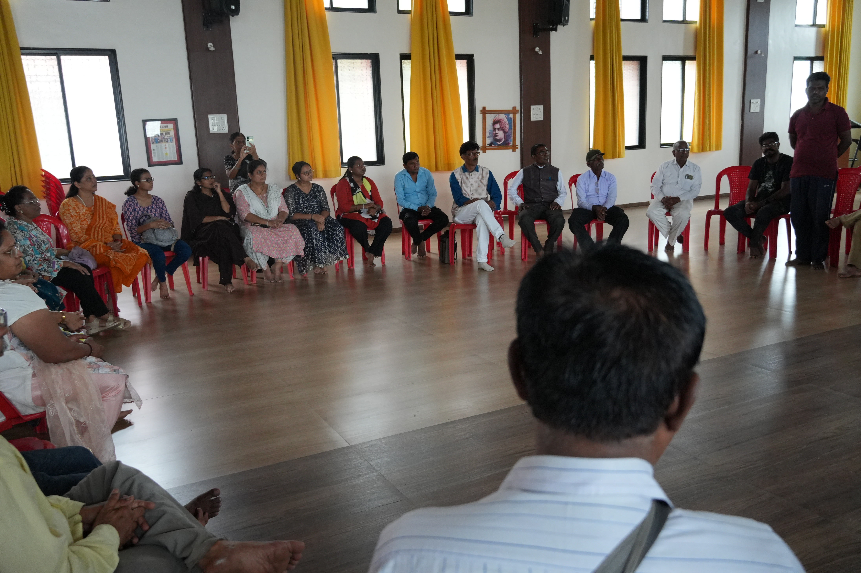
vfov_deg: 41.7
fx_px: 753
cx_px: 430
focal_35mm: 32
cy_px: 286
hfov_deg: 59.5
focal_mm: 21
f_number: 4
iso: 2000
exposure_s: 1/200
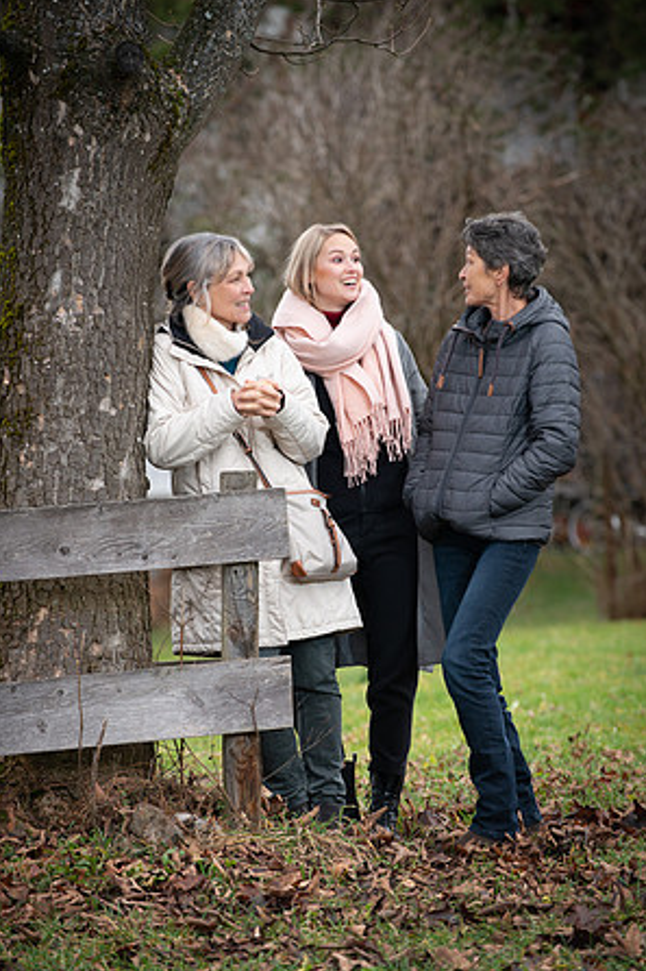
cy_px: 486
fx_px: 5441
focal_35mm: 202
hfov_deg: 6.8
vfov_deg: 10.2
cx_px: 324
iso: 800
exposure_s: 1/250
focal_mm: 200
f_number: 5
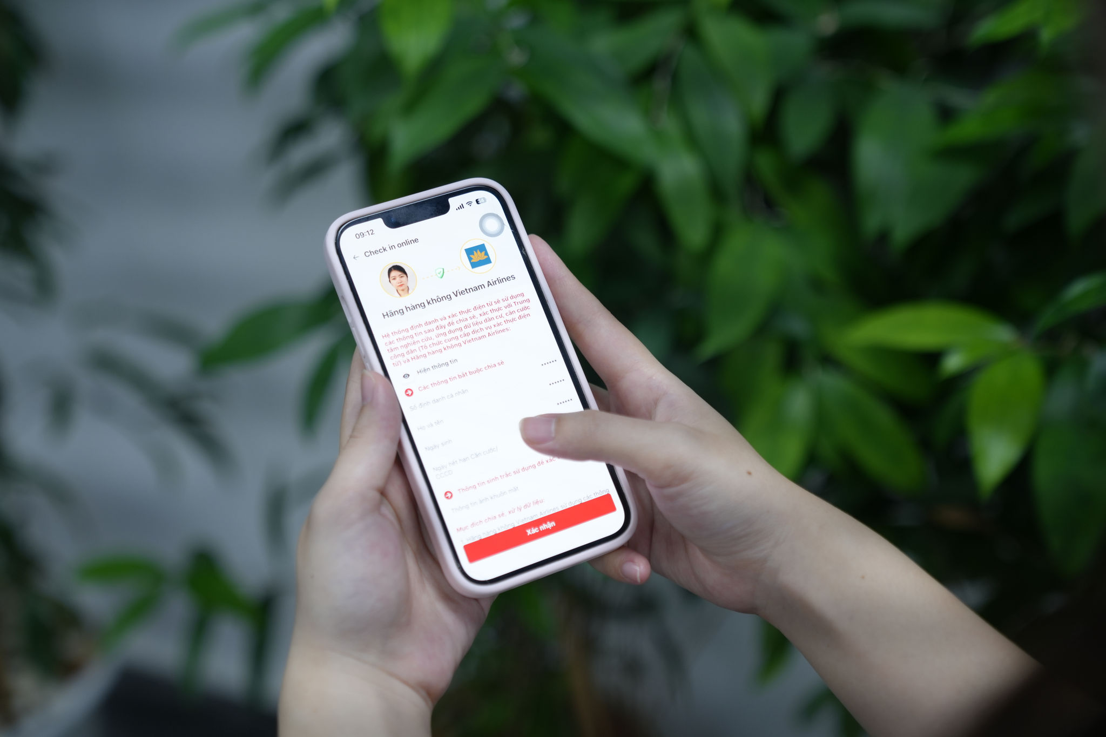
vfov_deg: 23.0
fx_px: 1812
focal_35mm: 59
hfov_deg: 33.9
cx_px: 553
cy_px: 368
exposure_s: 1/200
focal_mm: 59
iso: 500
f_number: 2.8
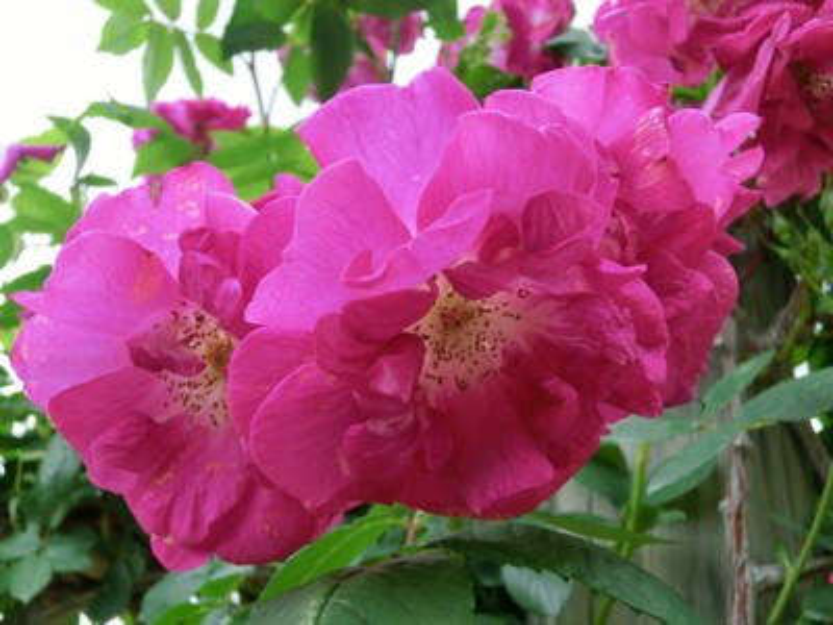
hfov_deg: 44.8
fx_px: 1011
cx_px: 416
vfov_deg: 34.3
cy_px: 312
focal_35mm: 42
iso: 80
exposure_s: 1/200
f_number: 4
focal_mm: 7.38
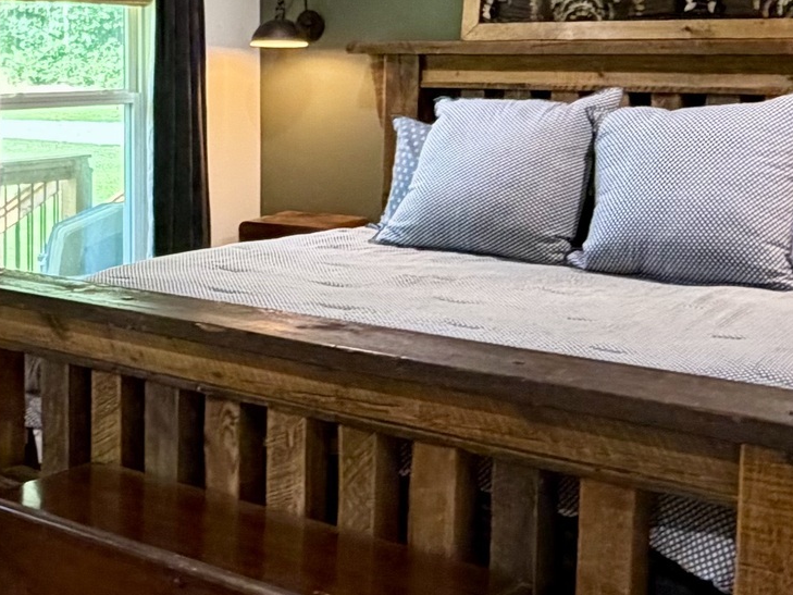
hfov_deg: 31.4
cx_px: 101
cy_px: 168
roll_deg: +0.9
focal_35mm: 59
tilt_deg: -5.4
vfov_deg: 24.6
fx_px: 1352
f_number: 2.2
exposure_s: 1/60
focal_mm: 2.22
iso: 320
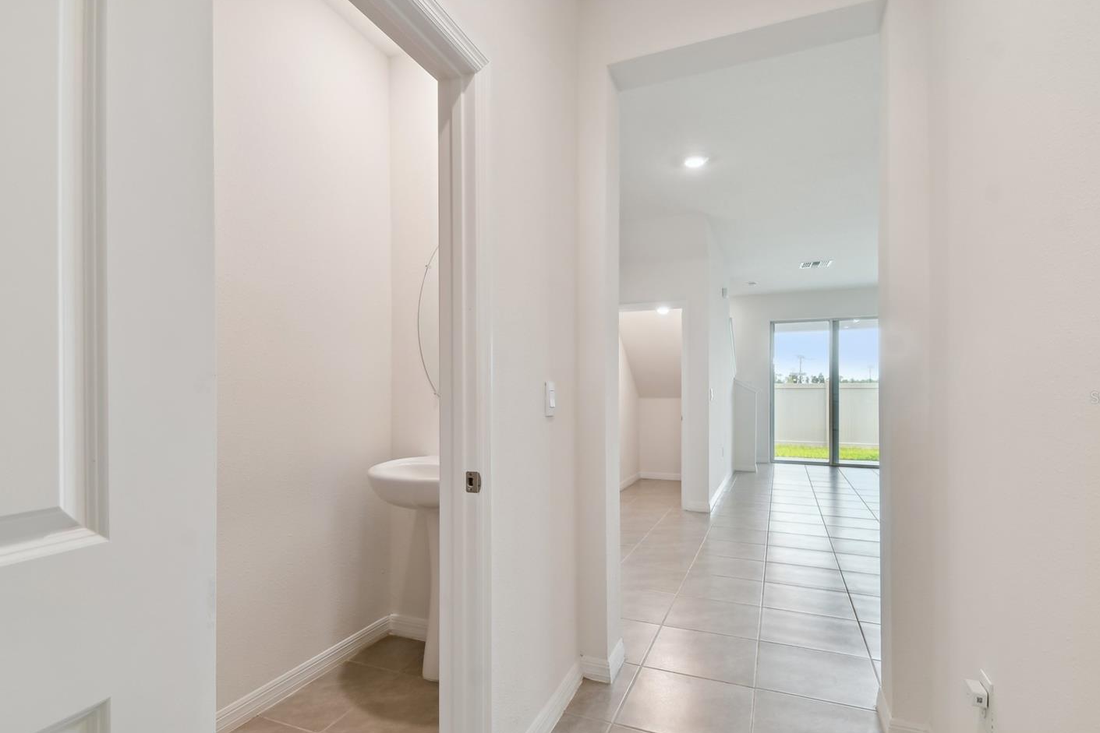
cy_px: 397
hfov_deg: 93.3
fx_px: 519
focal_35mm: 17
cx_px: 536
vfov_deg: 70.3
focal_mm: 10
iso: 100
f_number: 7.1
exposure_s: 1/6
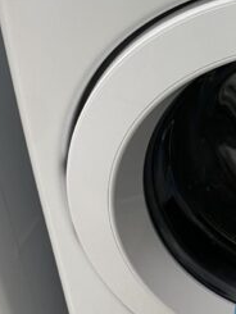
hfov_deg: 16.3
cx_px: 323
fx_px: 772
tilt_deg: -30.1
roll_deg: +0.3
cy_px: 88
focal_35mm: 85
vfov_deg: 22.8
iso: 80
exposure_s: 1/64
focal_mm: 4.25
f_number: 1.8
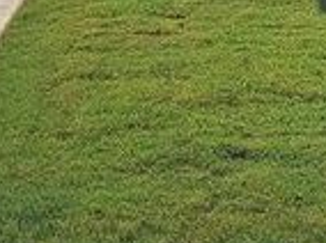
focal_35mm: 166
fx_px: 1561
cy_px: -348
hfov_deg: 11.9
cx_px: 211
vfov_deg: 8.2
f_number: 1.8
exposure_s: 1/8403
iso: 40
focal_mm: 5.54
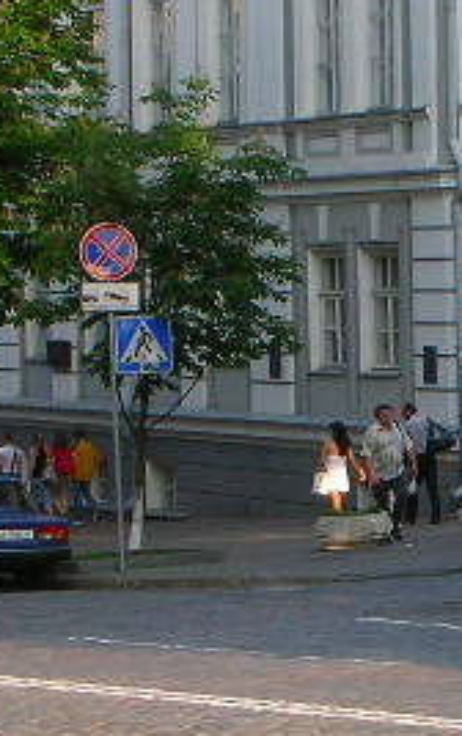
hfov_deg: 7.1
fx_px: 3739
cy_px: 434
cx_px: 355
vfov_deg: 11.3
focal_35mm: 186
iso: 50
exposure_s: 1/230
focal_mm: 7.7
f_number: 3.5
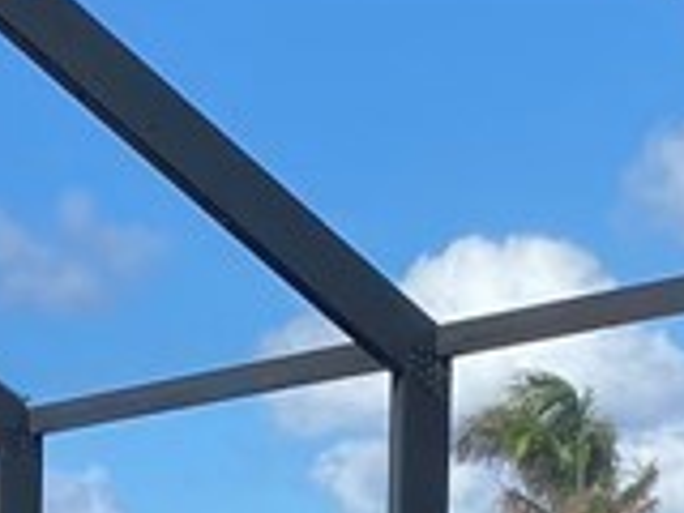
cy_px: 1304
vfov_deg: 8.1
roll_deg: +0.1
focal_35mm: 166
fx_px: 3280
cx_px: -363
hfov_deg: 11.4
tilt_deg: -6.6
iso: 32
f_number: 1.8
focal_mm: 4.25
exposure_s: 1/1330
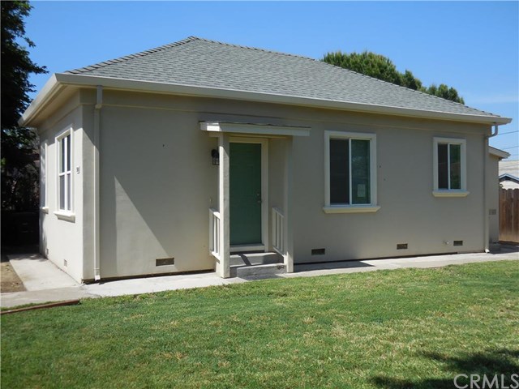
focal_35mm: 33
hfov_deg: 55.4
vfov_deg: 42.9
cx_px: 260
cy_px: 194
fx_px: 495
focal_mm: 5.9
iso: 125
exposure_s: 1/1250
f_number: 3.7
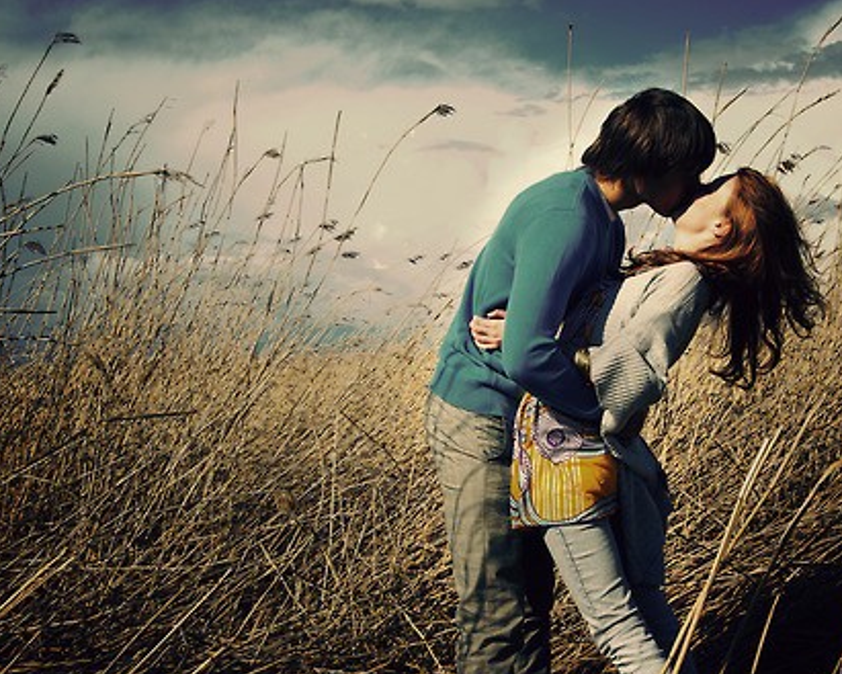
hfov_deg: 33.2
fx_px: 1410
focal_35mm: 57
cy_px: 339
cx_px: 453
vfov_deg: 26.9
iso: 100
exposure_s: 1/125
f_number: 13
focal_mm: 33
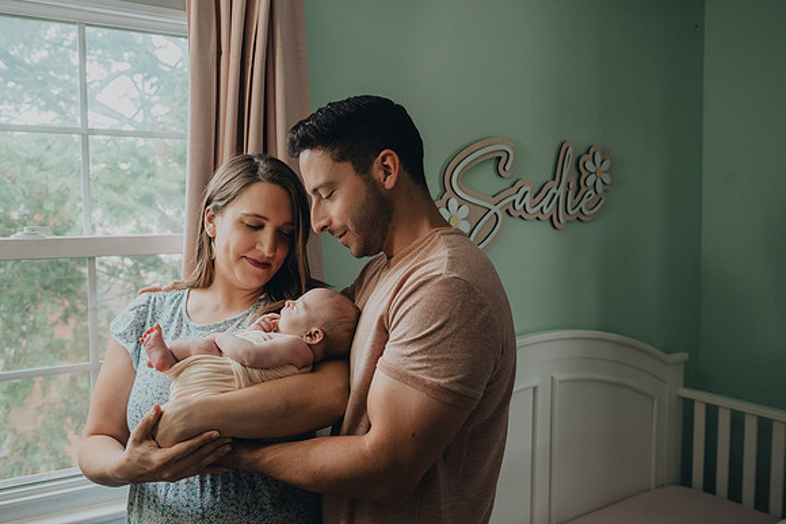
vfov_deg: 44.3
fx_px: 643
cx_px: 363
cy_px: 248
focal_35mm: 29
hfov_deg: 62.8
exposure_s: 1/125
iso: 1250
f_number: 4
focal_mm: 27
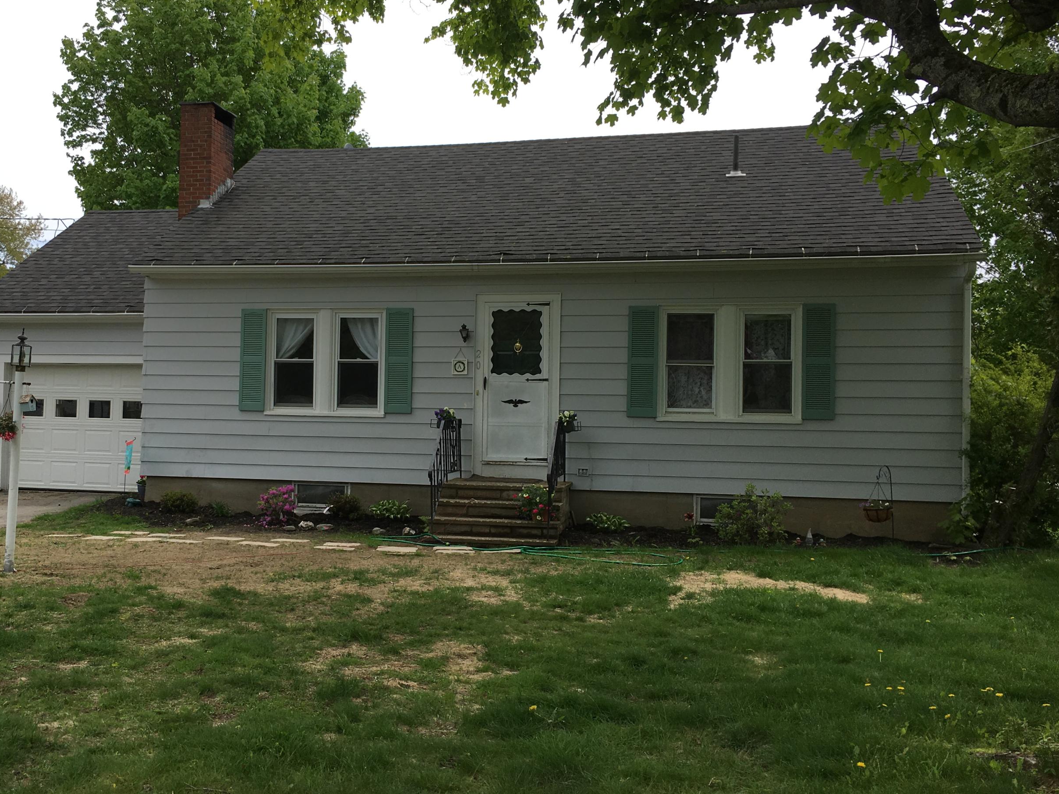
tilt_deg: +1.6
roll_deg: -1.3
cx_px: 415
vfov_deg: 39.7
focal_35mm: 36
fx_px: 1101
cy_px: 390
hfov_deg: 51.0
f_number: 2.2
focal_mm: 4.15
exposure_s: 1/1099
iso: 25
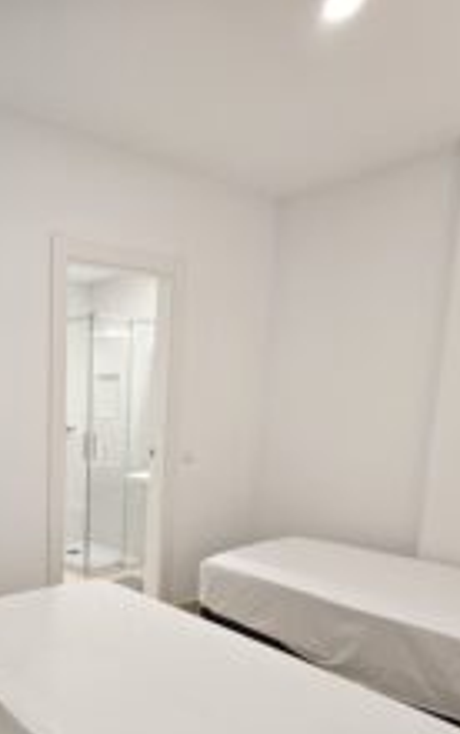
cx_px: 40
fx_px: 500
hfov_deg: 44.6
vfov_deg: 70.1
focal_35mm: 25
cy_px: 497
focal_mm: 2.2
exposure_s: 1/50
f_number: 2.2
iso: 320
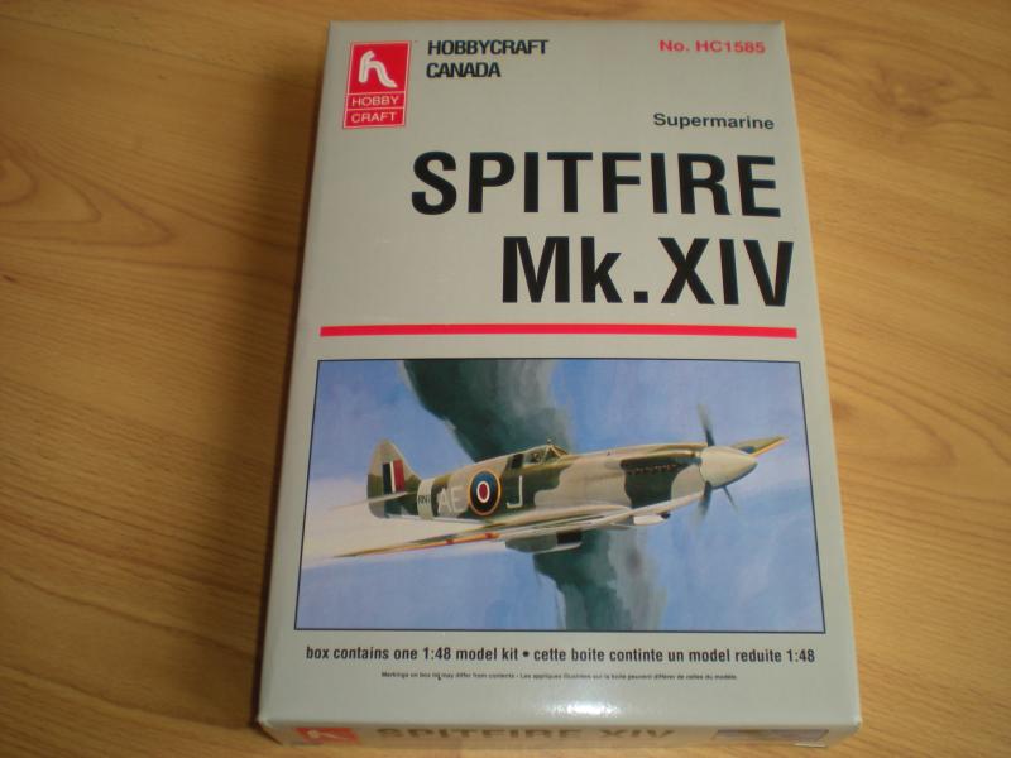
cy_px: 379
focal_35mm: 38
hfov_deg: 49.0
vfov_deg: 37.7
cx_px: 506
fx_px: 1110
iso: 64
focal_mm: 6.3
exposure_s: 1/62.8
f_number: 3.1
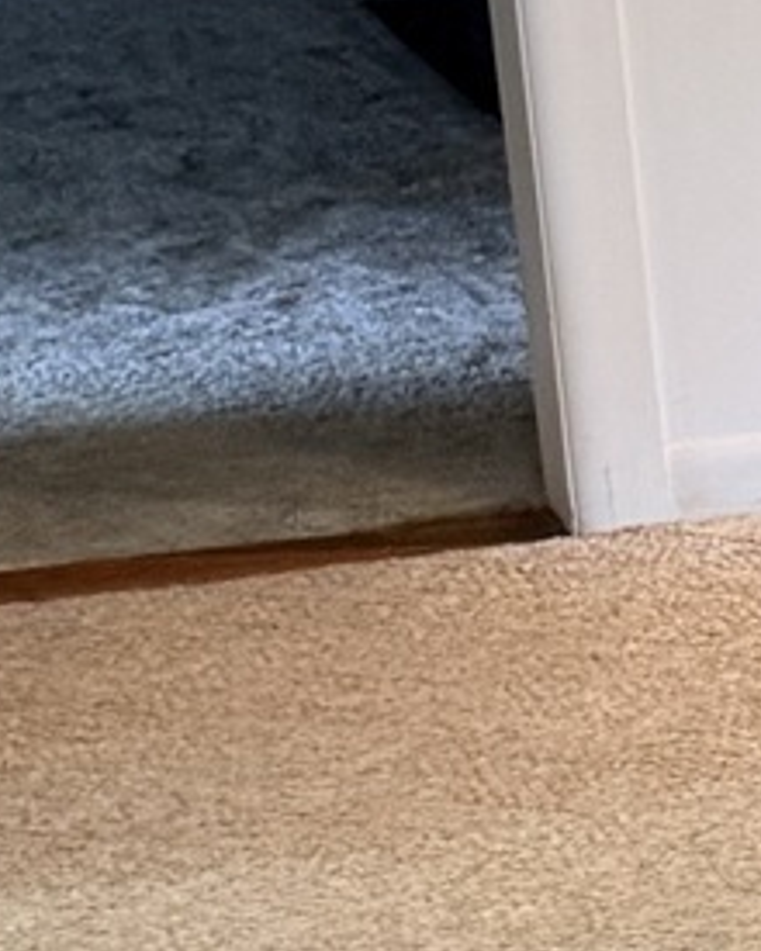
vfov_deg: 9.8
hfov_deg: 6.9
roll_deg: +0.6
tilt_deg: -16.6
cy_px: 847
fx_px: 5518
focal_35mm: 196
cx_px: 2494
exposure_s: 1/60
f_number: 1.78
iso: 250
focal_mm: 6.76
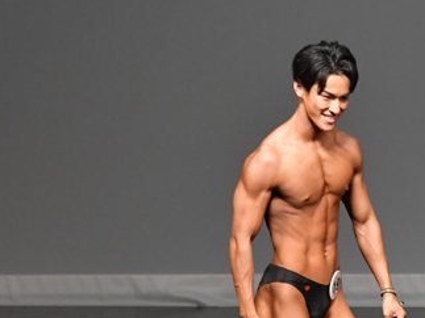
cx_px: 449
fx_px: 7646
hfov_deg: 3.2
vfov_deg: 2.4
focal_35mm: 623
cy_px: 305
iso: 4000
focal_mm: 180
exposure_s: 1/400
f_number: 5.6
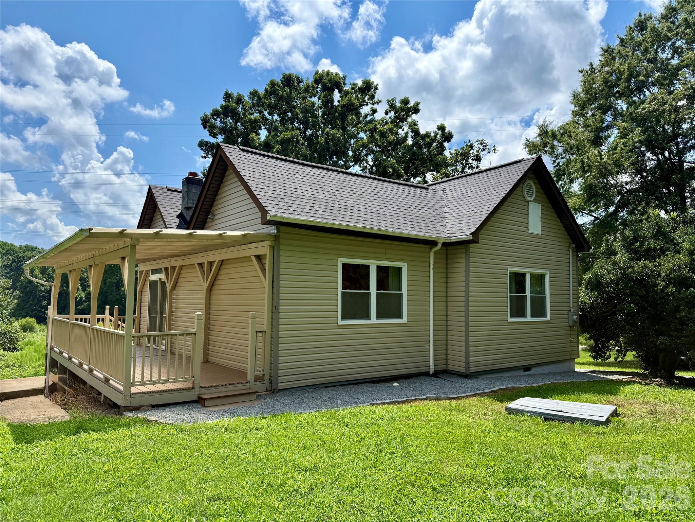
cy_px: 261
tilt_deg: +4.5
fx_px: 482
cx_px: 348
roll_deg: -0.7
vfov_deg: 56.8
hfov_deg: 71.6
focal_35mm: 24
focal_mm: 6.76
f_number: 1.78
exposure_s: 1/5714
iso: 100
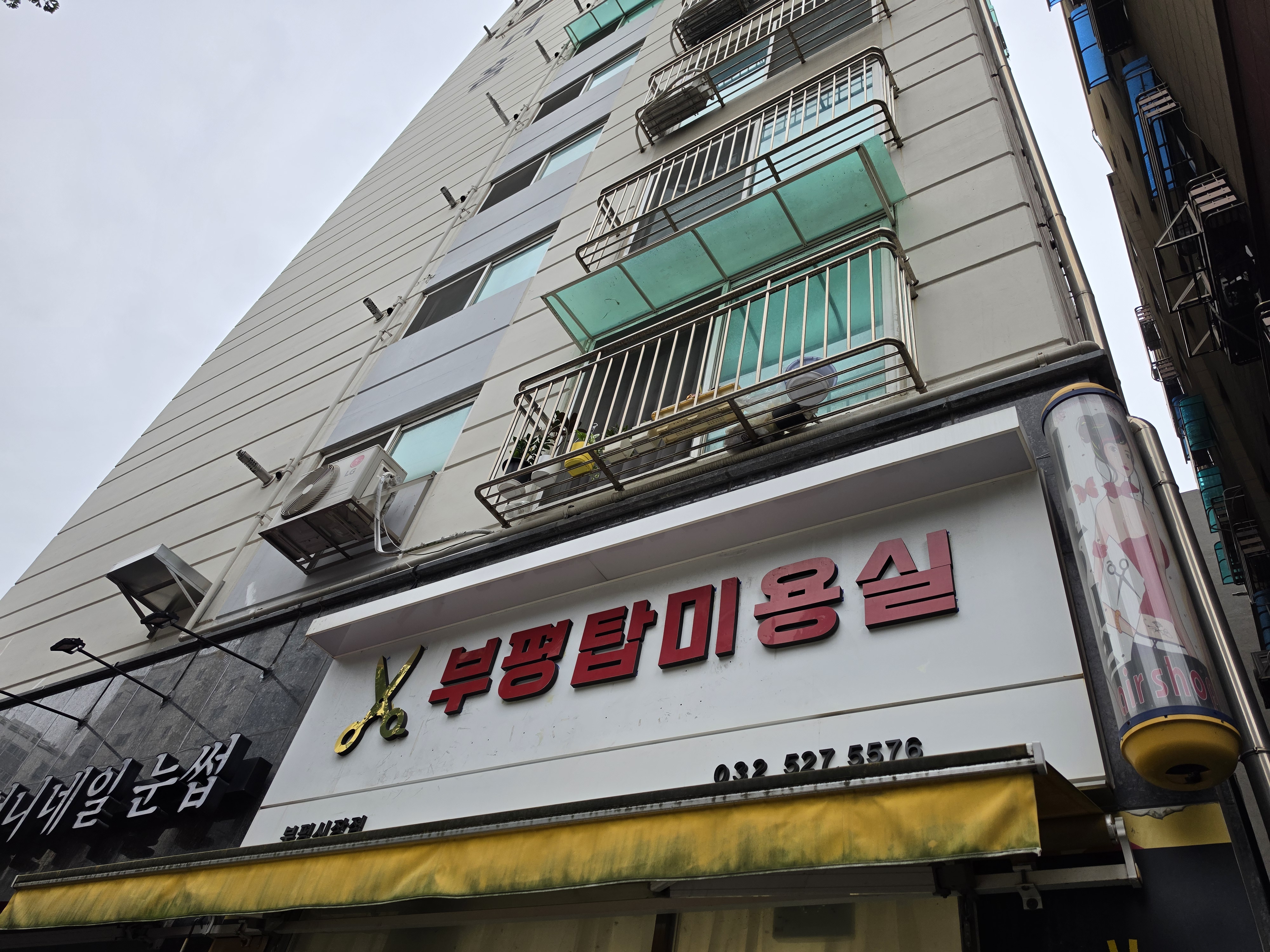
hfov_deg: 73.9
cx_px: 635
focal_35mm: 23
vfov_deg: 58.9
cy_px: 476
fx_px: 844
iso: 64
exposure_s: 1/2240
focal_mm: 6.5
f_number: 1.4
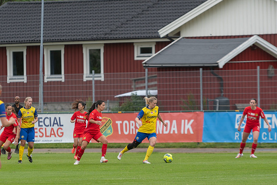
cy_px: 92
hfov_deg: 5.2
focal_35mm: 400
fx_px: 3078
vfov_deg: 3.4
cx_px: 138
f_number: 3.2
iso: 320
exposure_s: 1/1250
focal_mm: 200
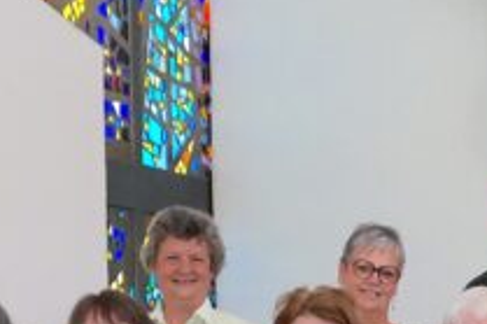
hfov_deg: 13.6
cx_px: 559
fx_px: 1987
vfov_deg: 9.0
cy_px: 568
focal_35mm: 147
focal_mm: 31
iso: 4000
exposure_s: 1/320
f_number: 6.3
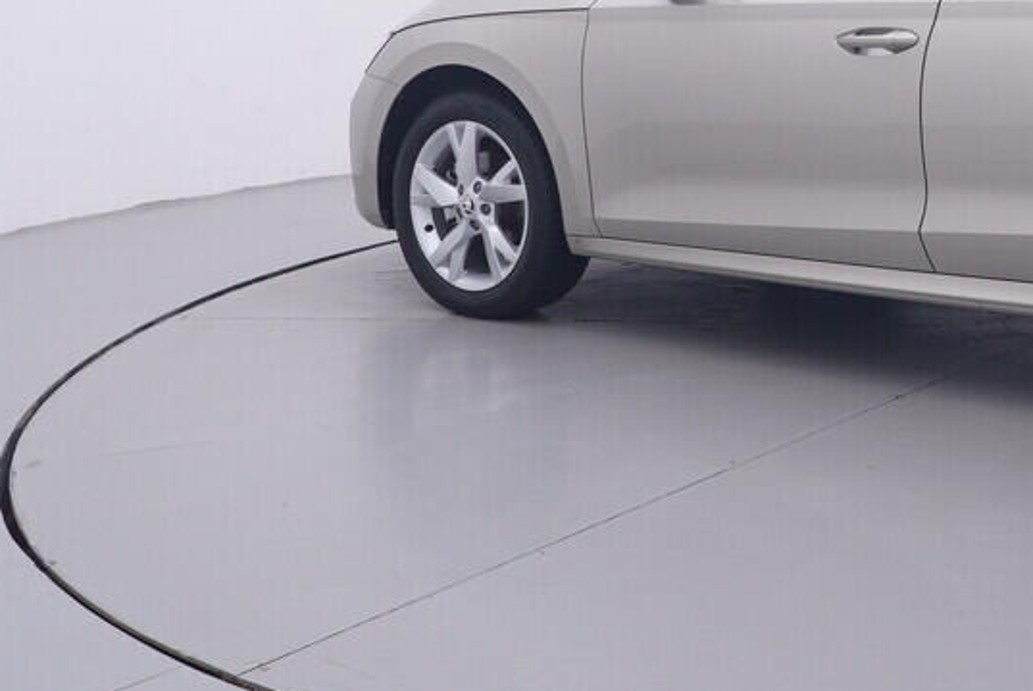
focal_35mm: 60
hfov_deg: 30.5
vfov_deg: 21.6
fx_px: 1733
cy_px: -19
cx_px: 1068
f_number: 5
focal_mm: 15
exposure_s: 1/80
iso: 200
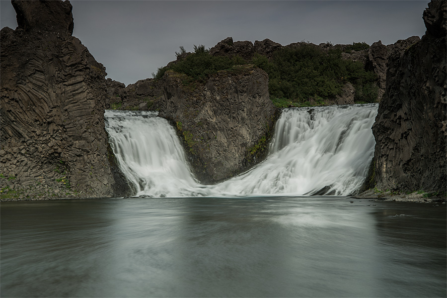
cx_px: 224
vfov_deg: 20.6
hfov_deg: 30.5
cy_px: 149
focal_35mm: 66
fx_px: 819
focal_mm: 66
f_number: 11
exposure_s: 5
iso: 200
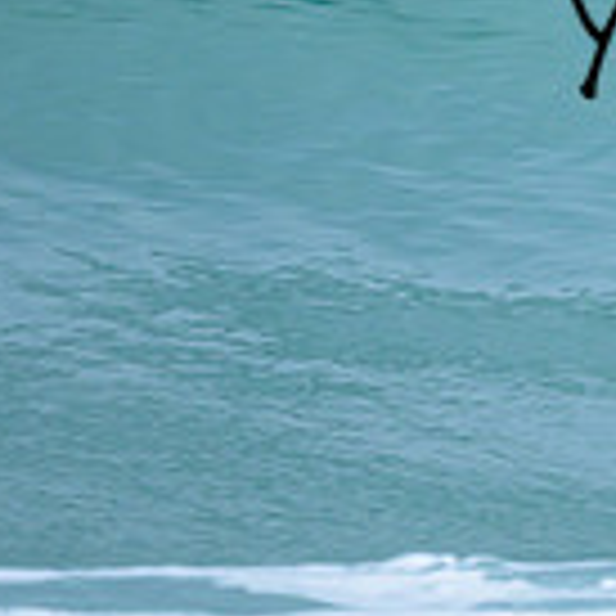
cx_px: 1070
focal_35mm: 2975
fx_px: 59896
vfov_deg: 0.6
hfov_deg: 0.6
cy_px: -41
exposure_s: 1/2000
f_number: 6.3
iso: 450
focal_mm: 800
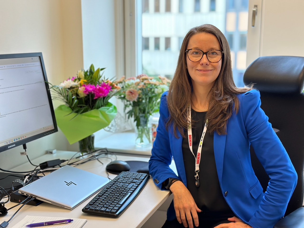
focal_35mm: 48
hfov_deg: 39.7
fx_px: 422
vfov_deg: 30.3
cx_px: 152
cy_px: 114
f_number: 1.78
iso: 80
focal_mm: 6.86
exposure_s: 1/100
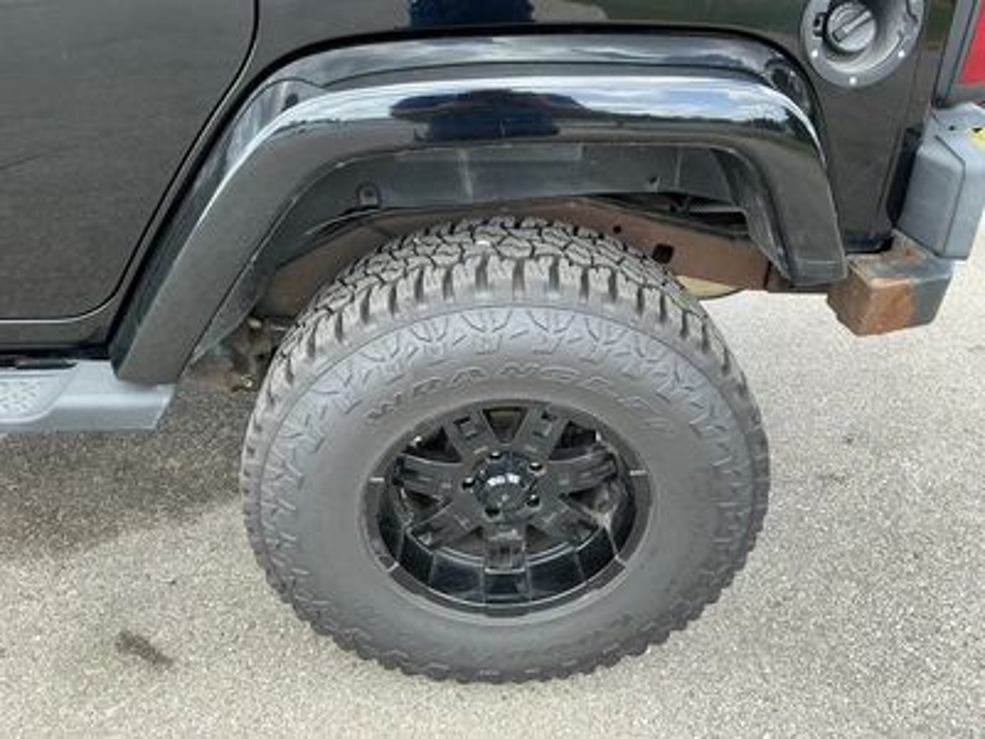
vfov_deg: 49.7
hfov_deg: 63.4
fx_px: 797
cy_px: 370
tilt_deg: -33.0
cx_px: 492
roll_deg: -1.0
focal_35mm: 28
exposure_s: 1/125
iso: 16
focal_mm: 3
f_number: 1.8
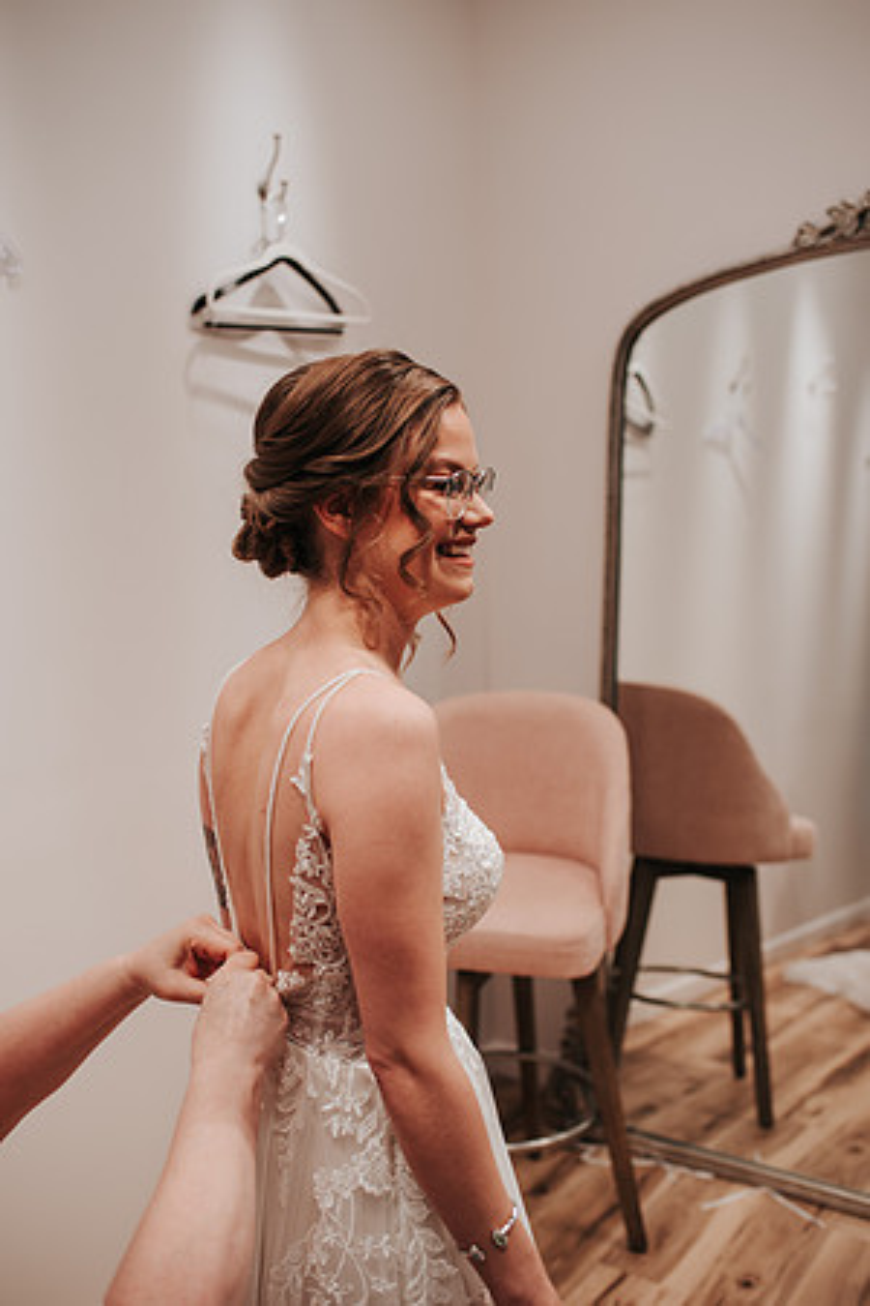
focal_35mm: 35
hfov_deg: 37.9
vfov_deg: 54.4
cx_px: 435
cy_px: 653
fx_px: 1269
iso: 200
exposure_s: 1/125
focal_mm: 35
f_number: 2.8
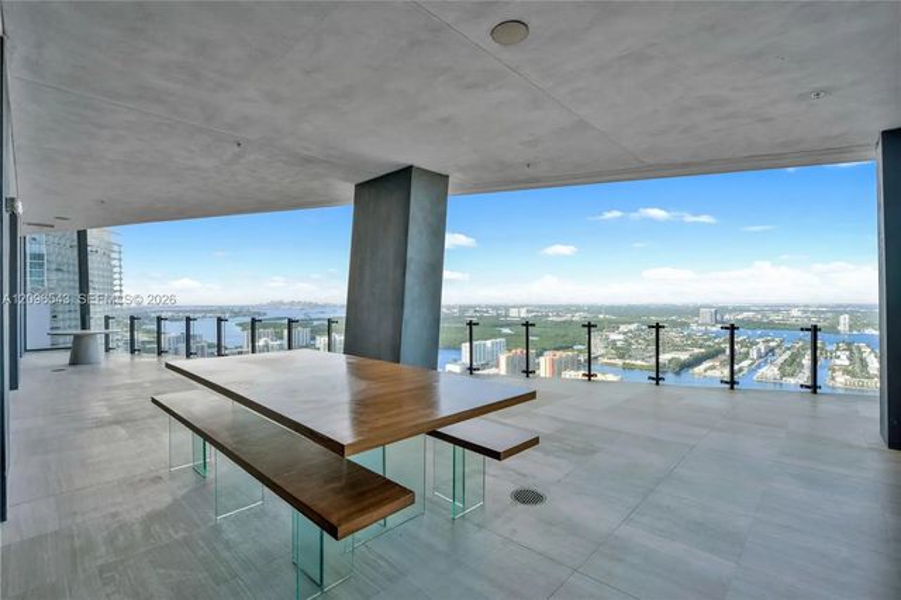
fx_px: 405
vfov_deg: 73.0
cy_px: 300
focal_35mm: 16
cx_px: 450
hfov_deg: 96.1
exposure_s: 1/100
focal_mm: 16.2
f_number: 9
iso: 100
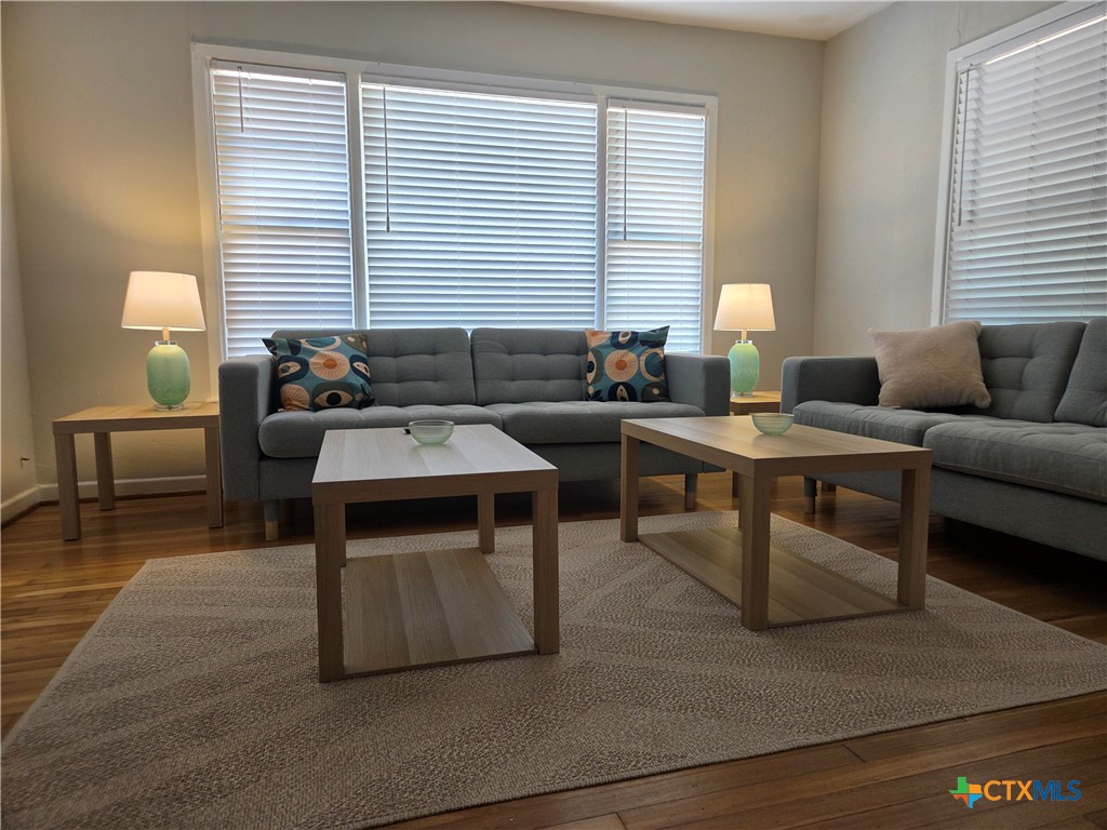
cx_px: 554
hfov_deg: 73.9
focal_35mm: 23
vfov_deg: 58.9
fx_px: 736
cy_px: 415
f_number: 1.8
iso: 64
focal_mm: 5.4
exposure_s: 1/120
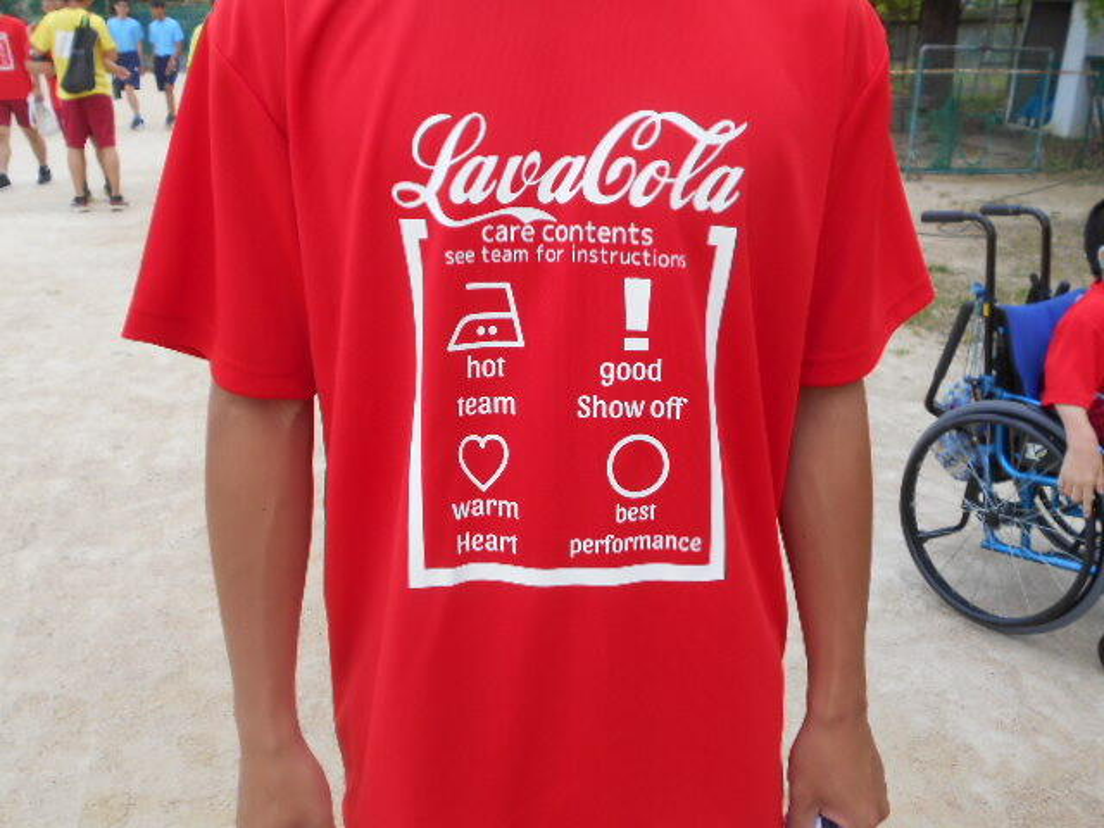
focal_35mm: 34
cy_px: 414
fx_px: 1084
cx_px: 552
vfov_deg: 41.8
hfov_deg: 54.0
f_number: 3.6
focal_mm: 5.8
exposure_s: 1/320
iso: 80
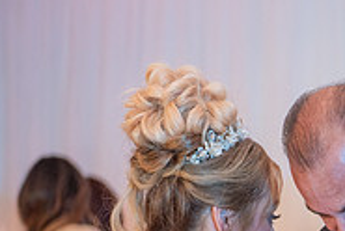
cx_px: 438
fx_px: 2102
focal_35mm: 219
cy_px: 280
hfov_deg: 9.2
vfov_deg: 6.3
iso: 1000
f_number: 2.8
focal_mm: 70
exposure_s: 1/160
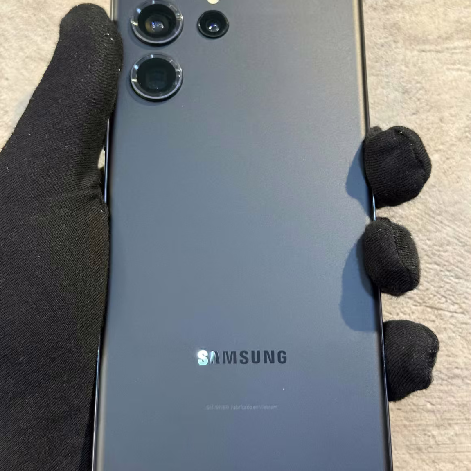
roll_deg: -1.4
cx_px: 243
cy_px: 188
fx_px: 908
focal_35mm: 59
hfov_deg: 29.1
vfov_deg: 29.0
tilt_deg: +8.7
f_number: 1.78
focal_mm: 6.76
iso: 200
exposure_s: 1/33
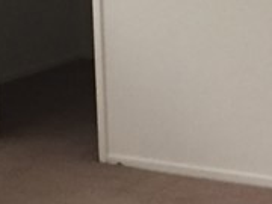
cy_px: 60
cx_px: 308
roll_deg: -0.4
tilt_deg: -13.1
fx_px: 1297
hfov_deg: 11.8
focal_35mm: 165
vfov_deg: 9.0
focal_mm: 4.15
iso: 160
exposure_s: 1/30
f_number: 2.2
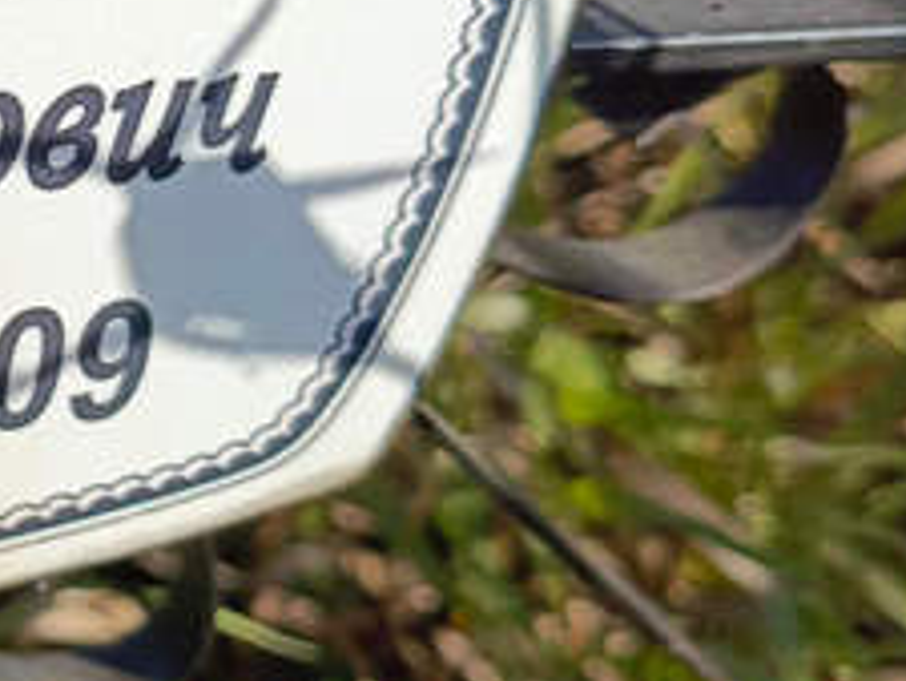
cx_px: -330
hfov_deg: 19.9
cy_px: 177
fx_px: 2331
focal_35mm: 89
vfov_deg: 16.5
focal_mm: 4.76
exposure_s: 1/1517
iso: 120
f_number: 1.69
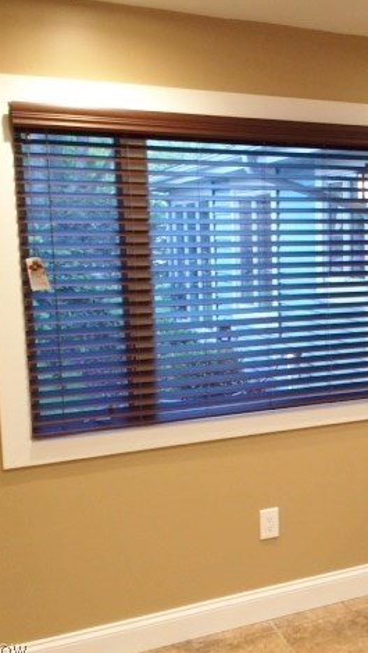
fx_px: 745
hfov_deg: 26.1
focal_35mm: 43
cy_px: 329
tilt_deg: -6.9
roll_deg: -0.4
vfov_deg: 47.3
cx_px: 379
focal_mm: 4.15
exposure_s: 1/30
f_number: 2.2
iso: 125
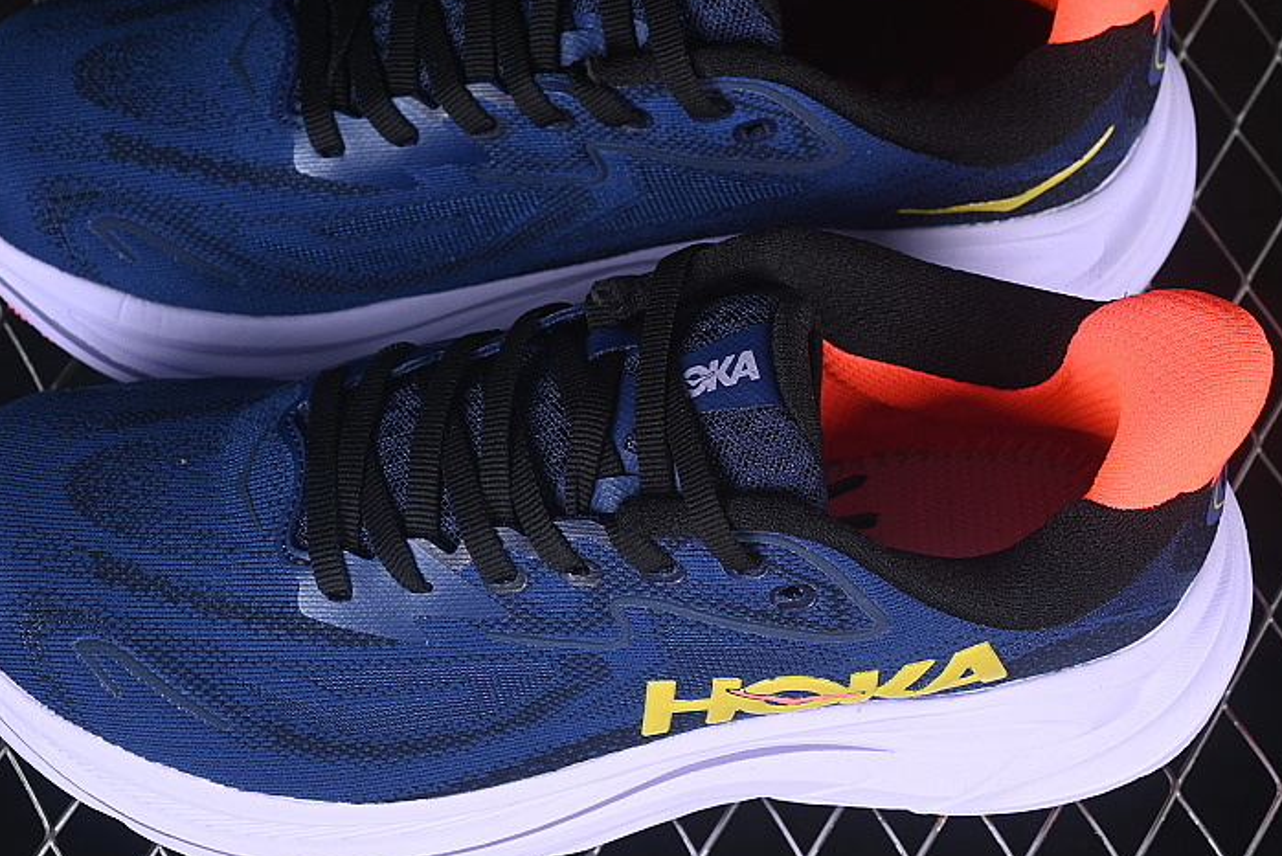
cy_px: 338
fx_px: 4132
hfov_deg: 17.6
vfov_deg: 11.8
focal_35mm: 116
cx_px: 595
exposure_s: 1/60
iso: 160
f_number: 6.3
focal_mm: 50
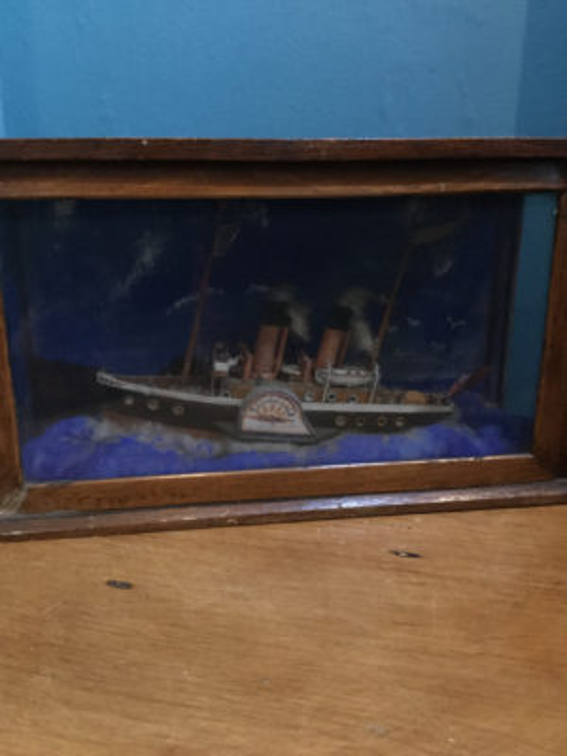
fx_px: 677
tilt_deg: -13.9
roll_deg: +0.2
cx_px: 284
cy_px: 378
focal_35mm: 31
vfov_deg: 58.4
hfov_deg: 45.4
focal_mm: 3.3
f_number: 2.4
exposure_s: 1/33
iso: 800
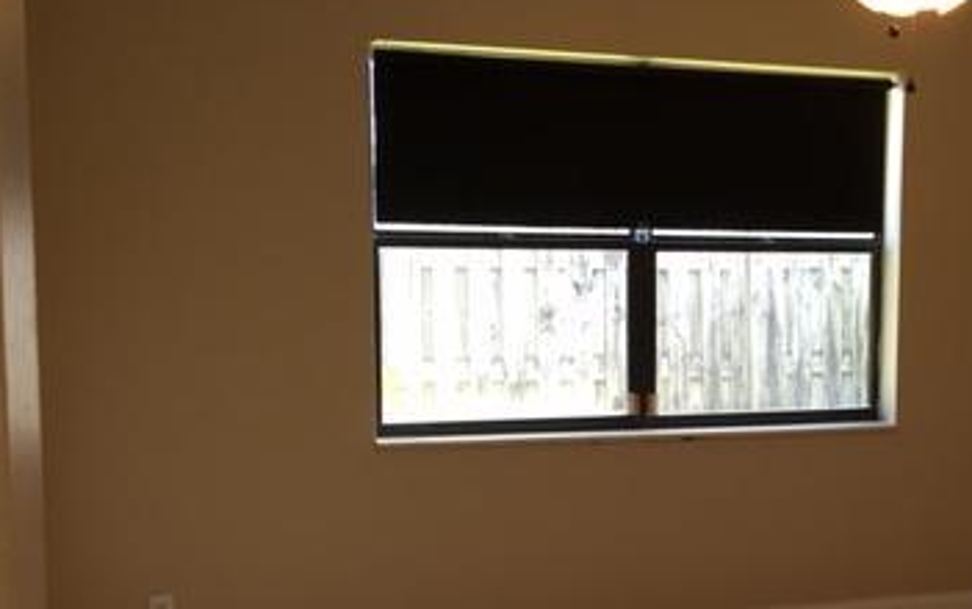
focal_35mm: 56
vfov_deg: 23.1
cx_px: 748
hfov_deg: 35.3
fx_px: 1485
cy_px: 410
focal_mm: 4.15
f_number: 2.2
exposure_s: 1/30
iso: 25
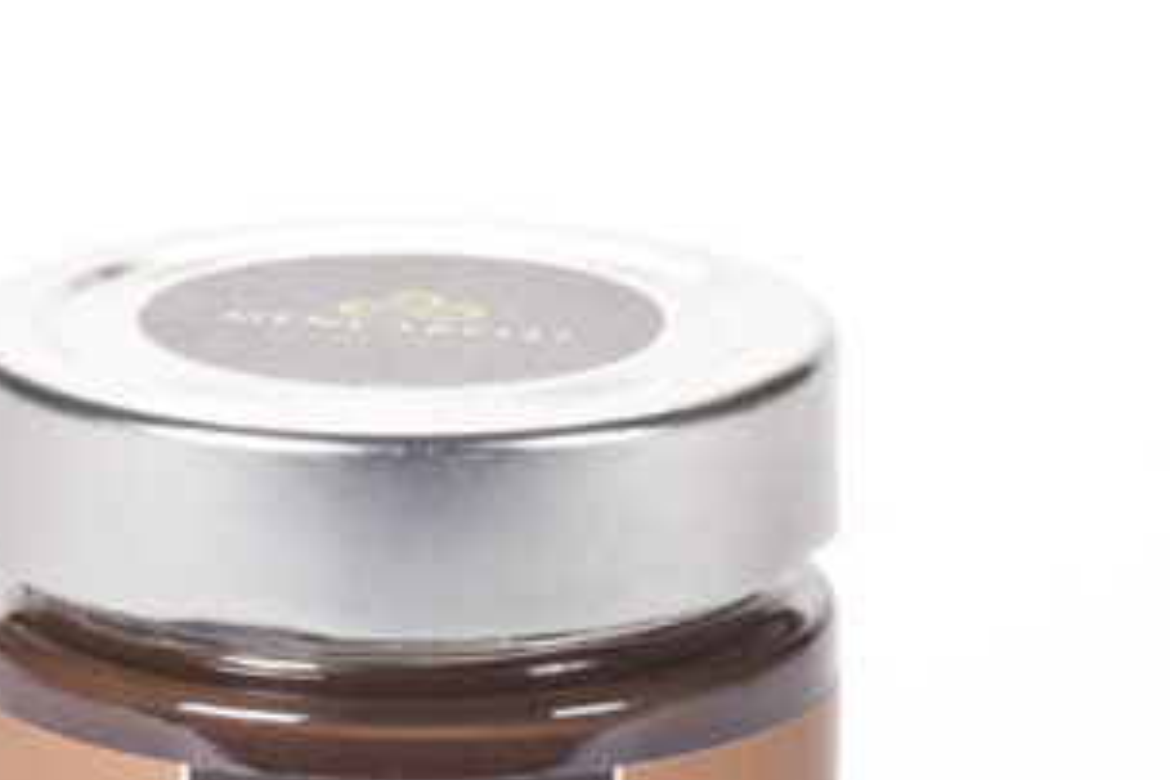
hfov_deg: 4.8
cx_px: 432
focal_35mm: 431
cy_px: 840
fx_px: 14006
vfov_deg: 3.2
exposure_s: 1/125
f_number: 22
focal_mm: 170
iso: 125
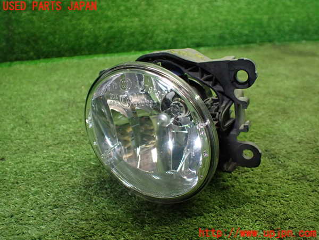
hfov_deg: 60.0
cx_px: 160
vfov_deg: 46.8
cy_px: 120
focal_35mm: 30
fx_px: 276
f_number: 2.3
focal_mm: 5.4
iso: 800
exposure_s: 1/125
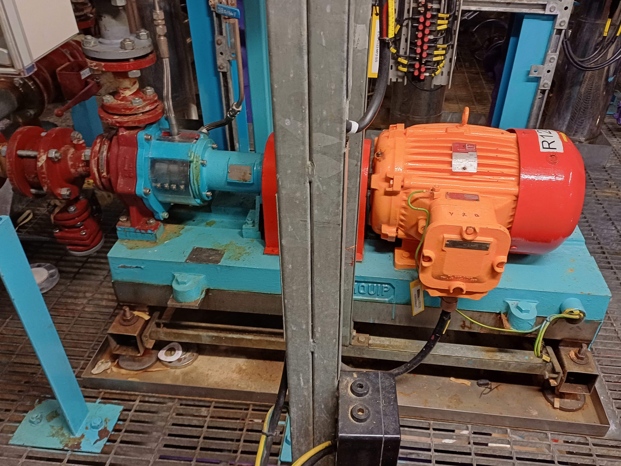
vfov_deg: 49.7
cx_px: 341
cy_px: 239
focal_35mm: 28
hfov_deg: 63.3
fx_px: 502
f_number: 1.8
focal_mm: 4.65
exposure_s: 1/25
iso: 500
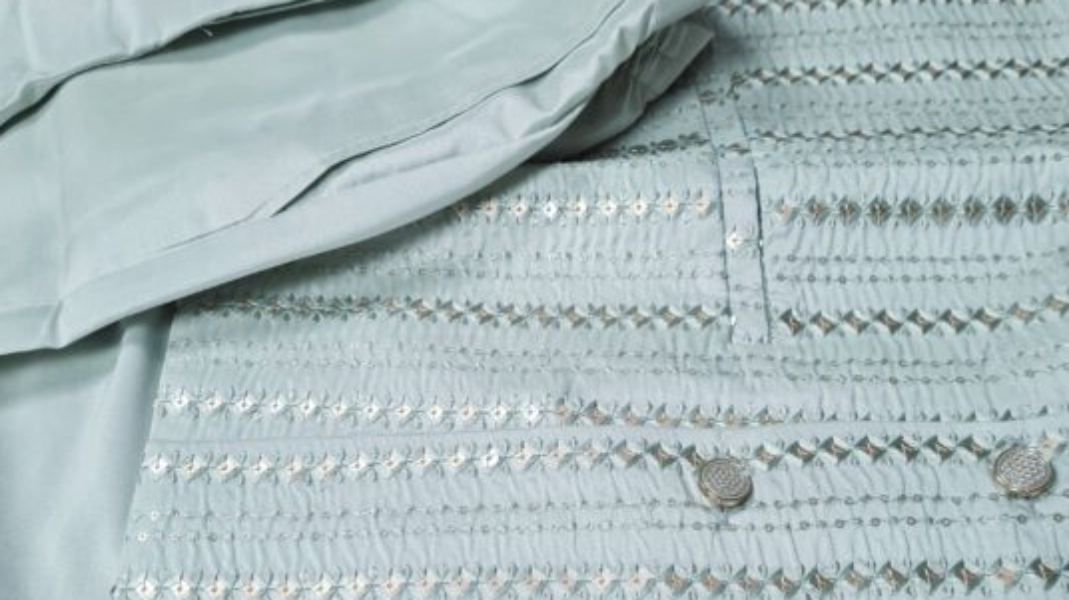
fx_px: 1048
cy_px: 418
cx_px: 531
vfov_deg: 31.6
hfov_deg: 54.0
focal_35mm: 37
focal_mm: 5.4
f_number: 1.8
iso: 125
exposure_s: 1/120
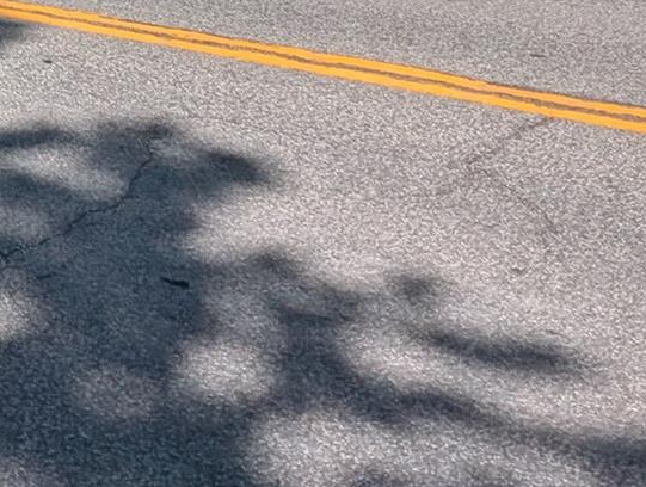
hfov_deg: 30.5
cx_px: -195
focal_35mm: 49
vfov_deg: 23.9
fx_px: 916
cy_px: -234
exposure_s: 1/1795
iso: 47
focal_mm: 1.95
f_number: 2.2
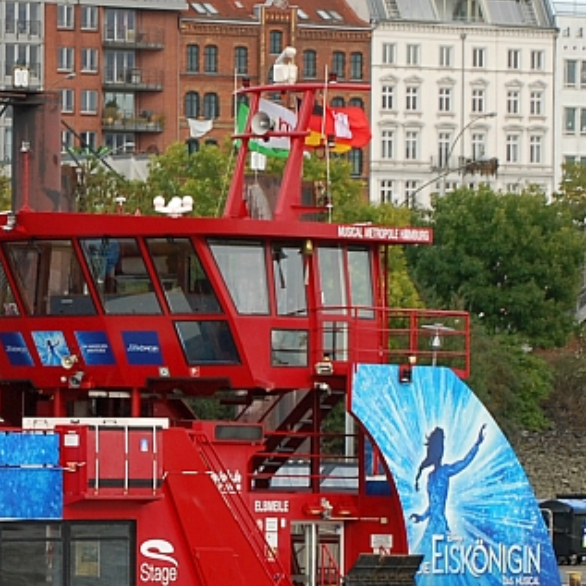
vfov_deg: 8.5
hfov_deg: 8.4
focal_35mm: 206
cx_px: -226
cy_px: 417
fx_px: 3945
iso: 200
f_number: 9
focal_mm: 50
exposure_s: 1/125
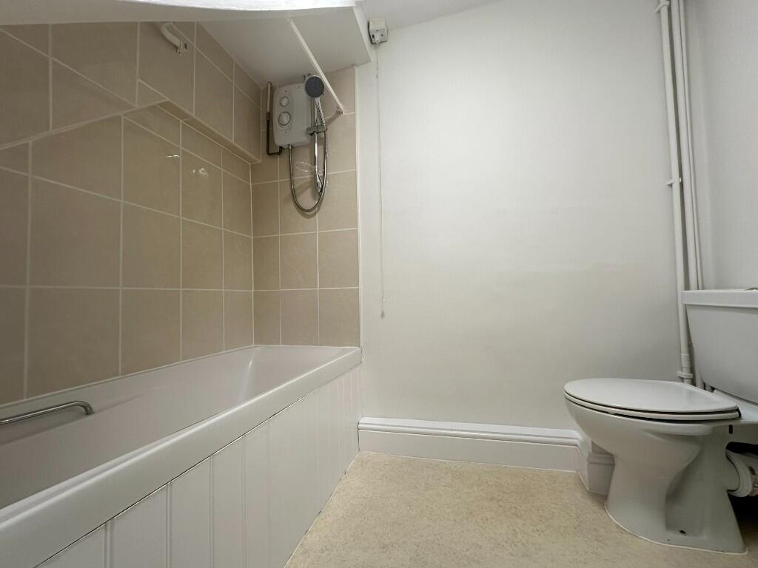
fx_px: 307
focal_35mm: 14
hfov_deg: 102.1
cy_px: 284
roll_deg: +1.4
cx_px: 379
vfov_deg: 85.7
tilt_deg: +2.4
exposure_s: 1/100
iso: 160
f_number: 2.2
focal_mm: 2.22
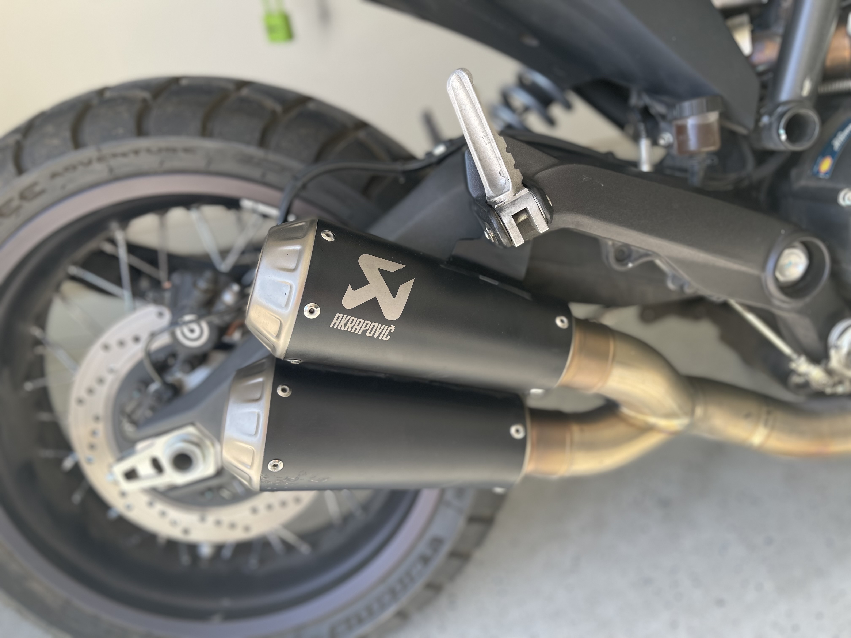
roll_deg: +10.0
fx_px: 639
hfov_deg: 67.3
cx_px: 426
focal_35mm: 26
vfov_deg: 53.1
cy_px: 319
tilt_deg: -30.2
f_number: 1.6
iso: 40
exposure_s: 1/244
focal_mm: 5.1
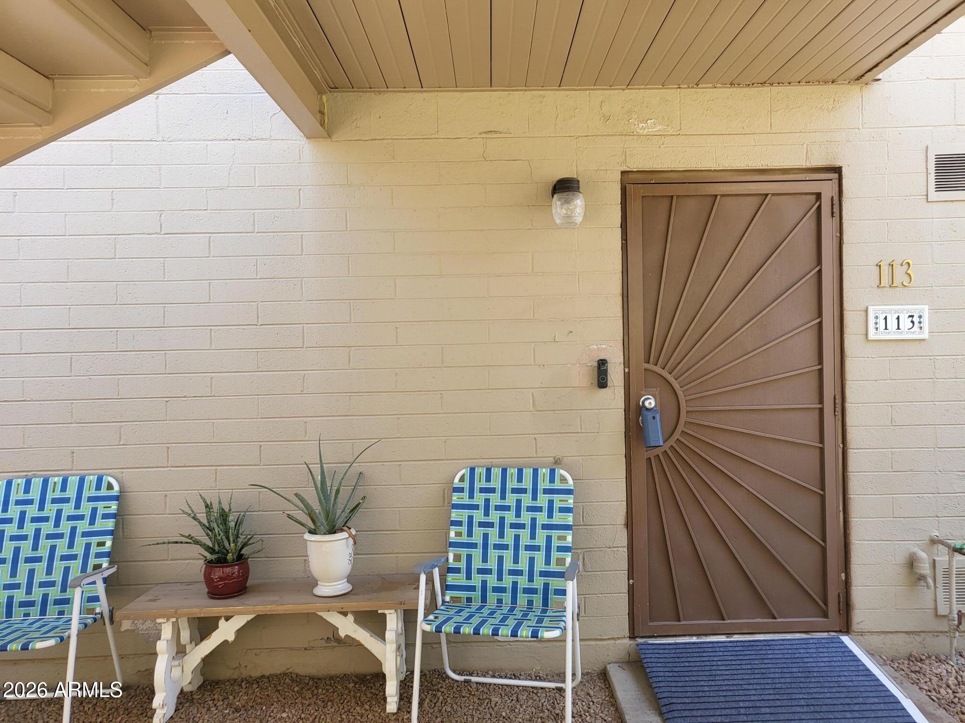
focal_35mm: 26
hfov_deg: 67.3
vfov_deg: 53.1
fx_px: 725
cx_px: 482
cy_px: 362
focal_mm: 4.25
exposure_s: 1/120
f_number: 1.8
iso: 64
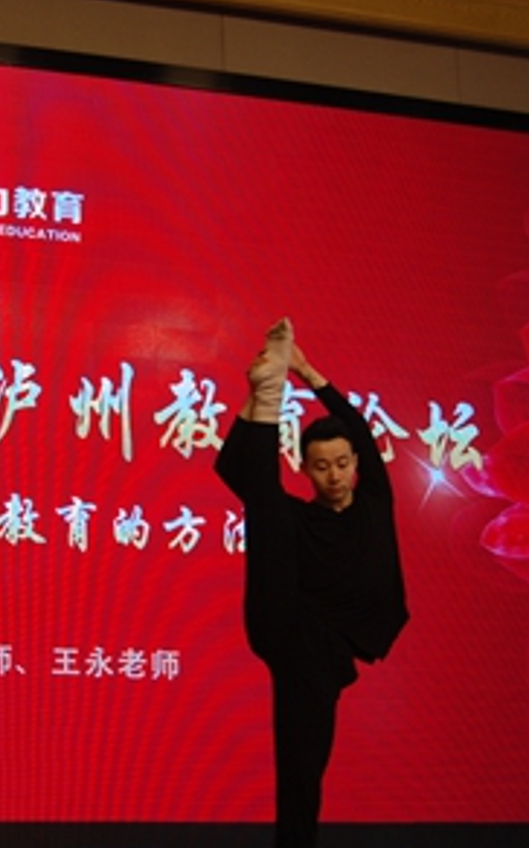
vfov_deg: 30.2
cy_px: 479
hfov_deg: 18.1
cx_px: -119
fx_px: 1572
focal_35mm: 68
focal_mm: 26
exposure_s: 1/50
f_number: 4
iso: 400
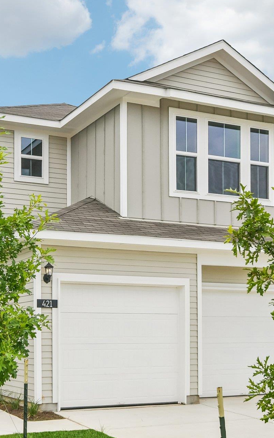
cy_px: 225
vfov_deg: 41.0
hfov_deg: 26.1
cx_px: 75
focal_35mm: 49
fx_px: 585
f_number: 8
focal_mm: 20
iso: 400
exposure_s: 1/1600
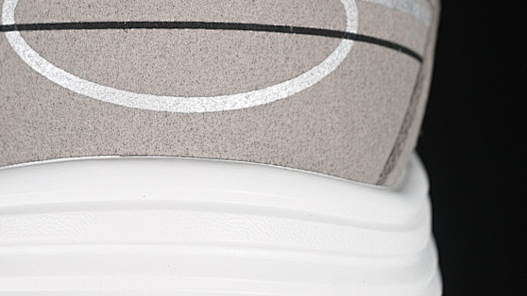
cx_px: 153
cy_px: 25
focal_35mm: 152
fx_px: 2124
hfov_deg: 14.1
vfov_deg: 8.0
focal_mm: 50
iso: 160
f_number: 6.3
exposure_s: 1/60
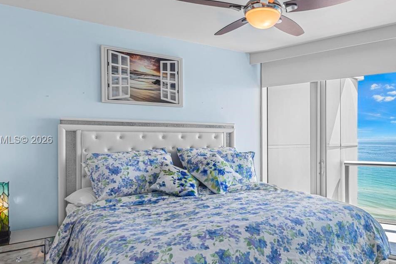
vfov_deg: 47.9
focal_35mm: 27
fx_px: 297
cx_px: 256
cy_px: 140
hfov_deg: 66.0
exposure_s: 1/40
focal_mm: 16
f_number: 9
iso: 400
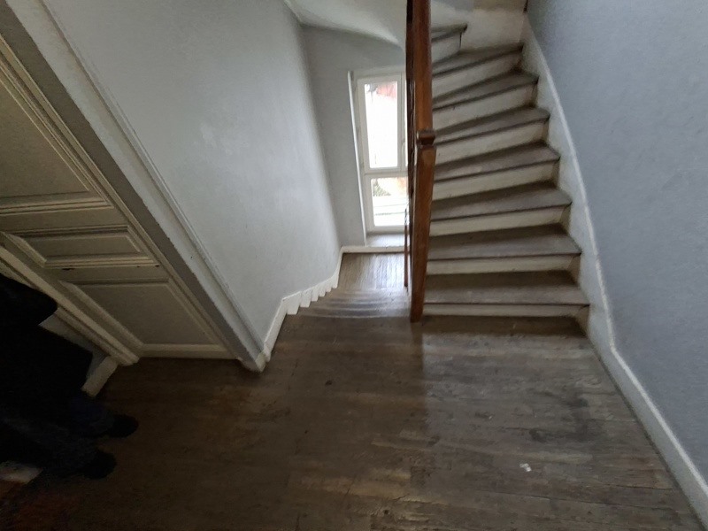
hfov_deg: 106.2
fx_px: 266
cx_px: 354
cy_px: 266
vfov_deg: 89.9
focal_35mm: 13
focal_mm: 1.74
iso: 200
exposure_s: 1/50
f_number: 2.2
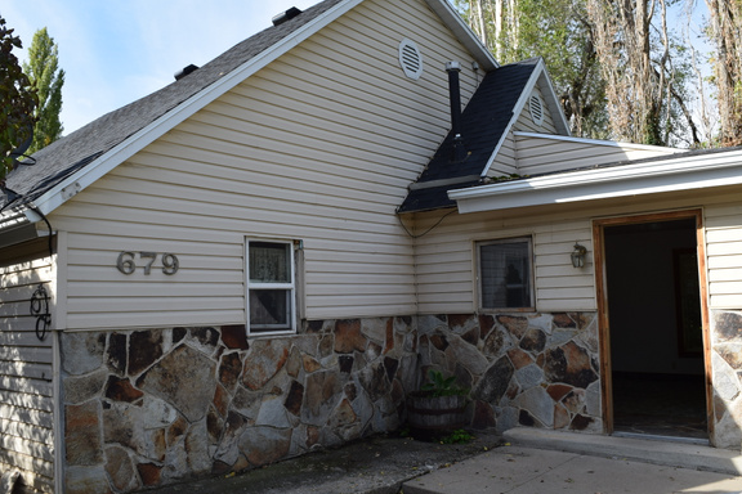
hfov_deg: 61.9
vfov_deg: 43.6
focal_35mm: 30
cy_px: 253
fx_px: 618
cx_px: 368
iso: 200
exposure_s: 1/250
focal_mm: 18
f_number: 8
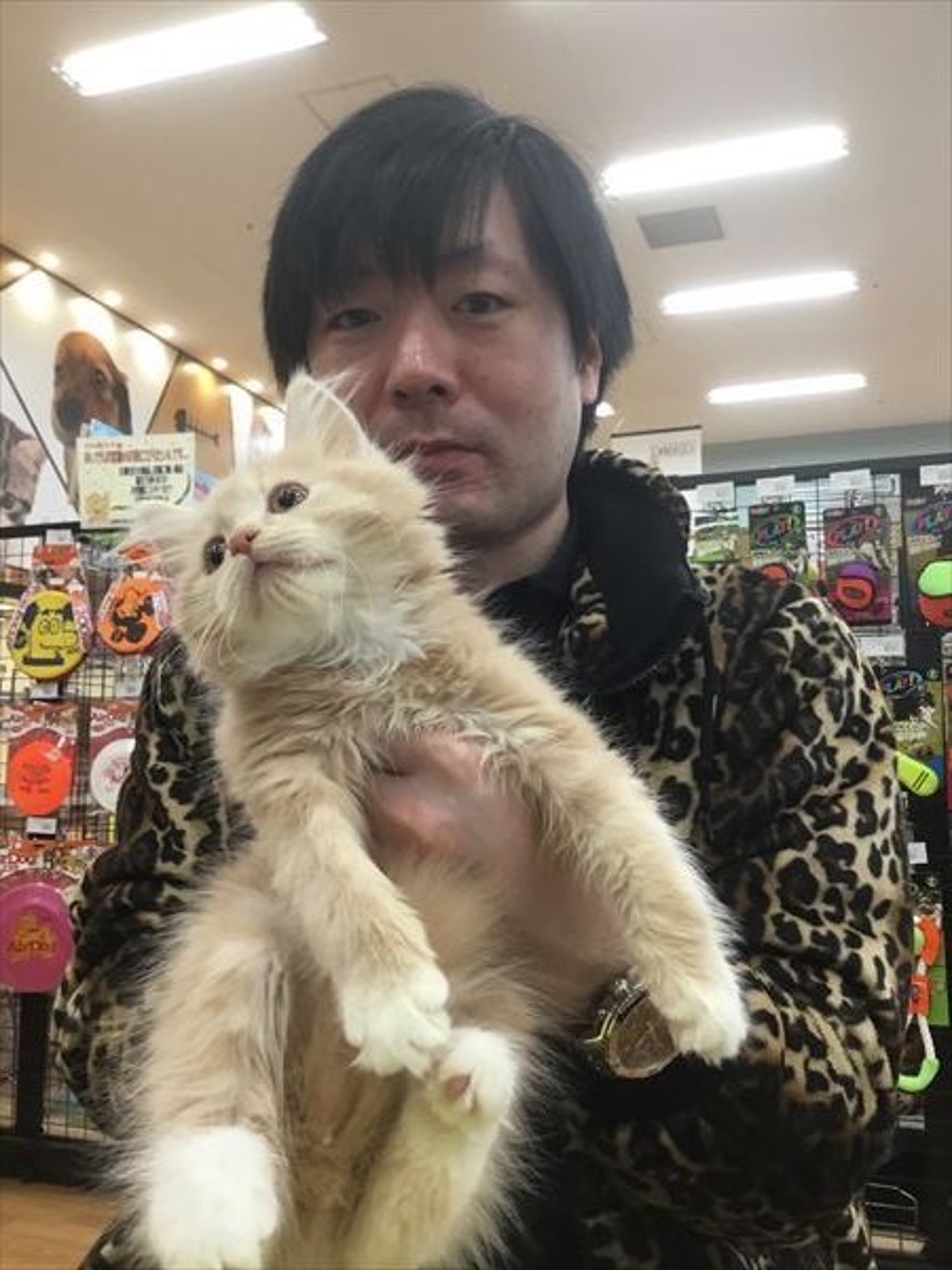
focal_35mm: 31
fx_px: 1137
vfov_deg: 58.4
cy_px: 635
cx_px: 476
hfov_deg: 45.4
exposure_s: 1/33
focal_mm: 3.3
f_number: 2.4
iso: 80
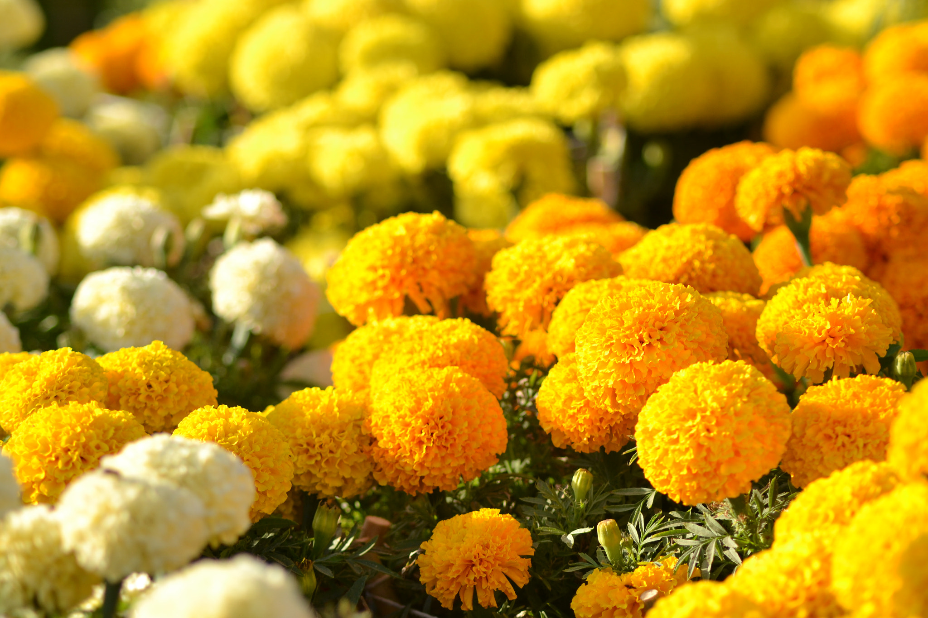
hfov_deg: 12.2
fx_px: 4330
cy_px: 309
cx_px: 464
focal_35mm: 168
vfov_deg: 8.2
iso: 200
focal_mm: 112
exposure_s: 1/500
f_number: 5.6
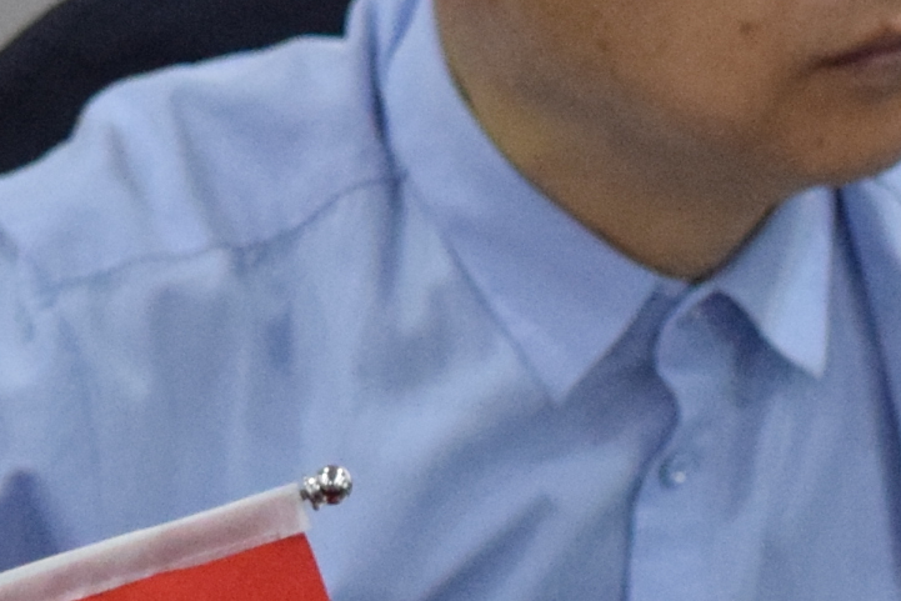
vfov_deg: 3.5
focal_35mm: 393
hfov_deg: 5.2
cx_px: 709
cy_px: 656
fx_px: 9837
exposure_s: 1/60
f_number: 5
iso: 2200
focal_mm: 42
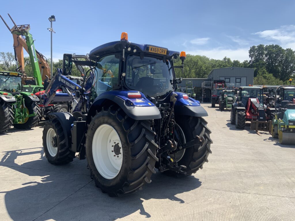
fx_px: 247
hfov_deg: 61.7
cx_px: 148
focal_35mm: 29
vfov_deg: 48.2
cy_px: 110
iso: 16
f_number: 1.8
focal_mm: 3
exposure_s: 1/1490
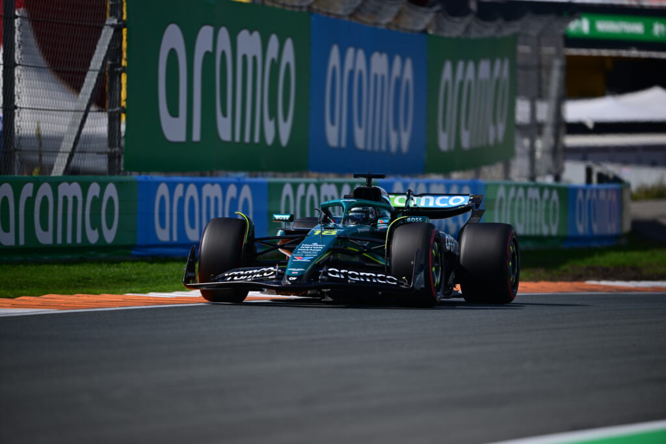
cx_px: 333
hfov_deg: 5.2
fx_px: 7401
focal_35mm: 400
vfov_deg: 3.4
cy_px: 222
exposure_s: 1/1000
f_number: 2.8
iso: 32
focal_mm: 400
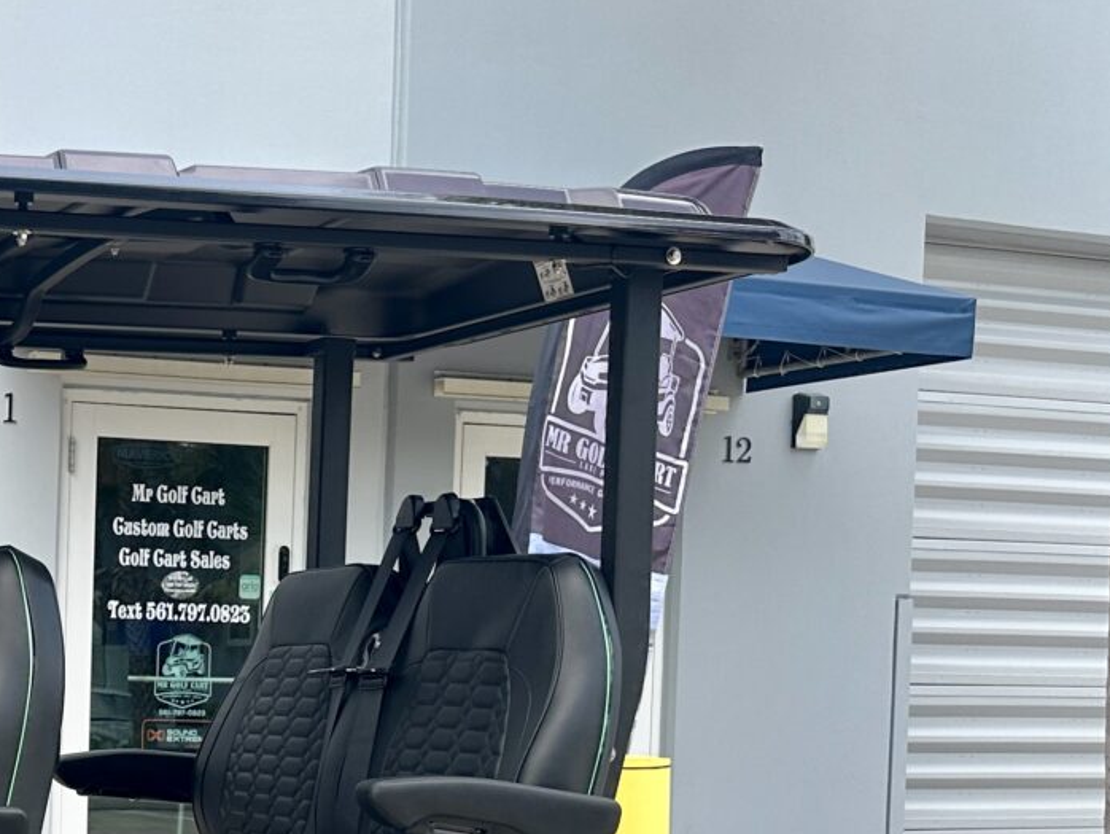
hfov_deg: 26.2
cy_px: 809
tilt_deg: +0.6
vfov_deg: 21.6
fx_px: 2117
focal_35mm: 66
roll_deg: -3.0
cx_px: -215
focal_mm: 6.86
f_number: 1.78
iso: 80
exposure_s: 1/1019
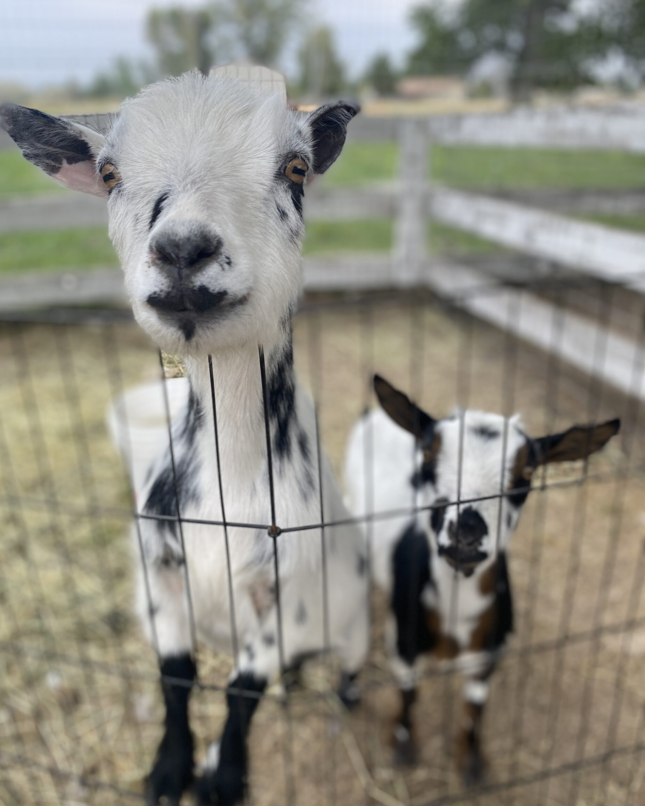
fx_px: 668
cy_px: 406
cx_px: 312
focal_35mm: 28
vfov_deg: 62.2
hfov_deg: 51.5
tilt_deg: -25.6
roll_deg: +0.1
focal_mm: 4.25
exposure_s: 1/604
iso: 32
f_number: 1.8
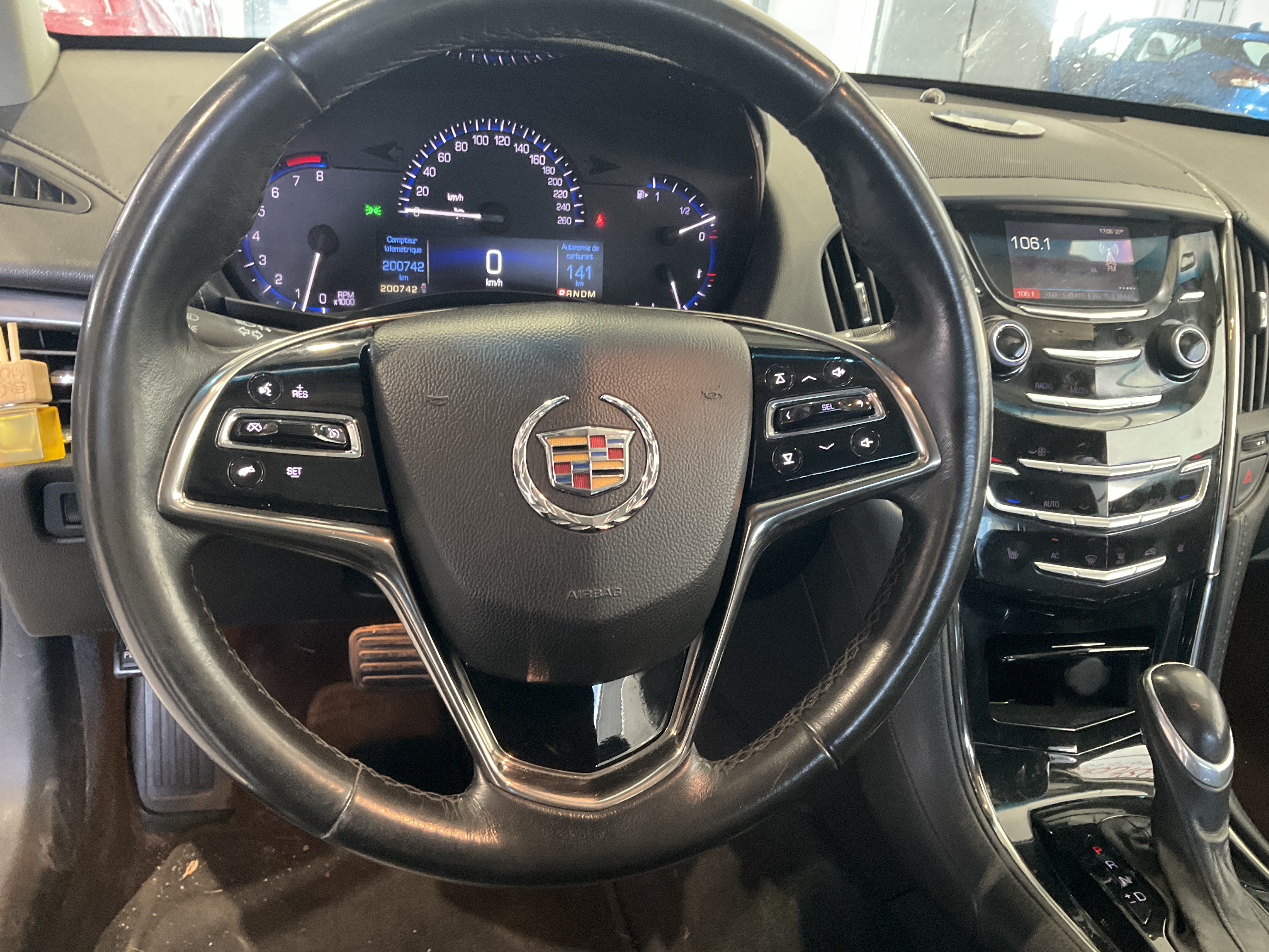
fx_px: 1063
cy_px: 476
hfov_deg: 61.7
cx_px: 634
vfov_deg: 48.2
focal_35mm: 29
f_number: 1.8
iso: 320
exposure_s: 1/45
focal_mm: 3
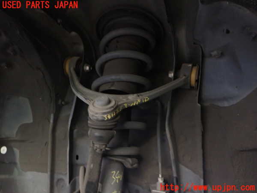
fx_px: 223
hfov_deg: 60.0
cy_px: 96
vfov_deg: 46.8
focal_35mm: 30
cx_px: 128
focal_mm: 5.4
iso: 800
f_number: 2.3
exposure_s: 1/8
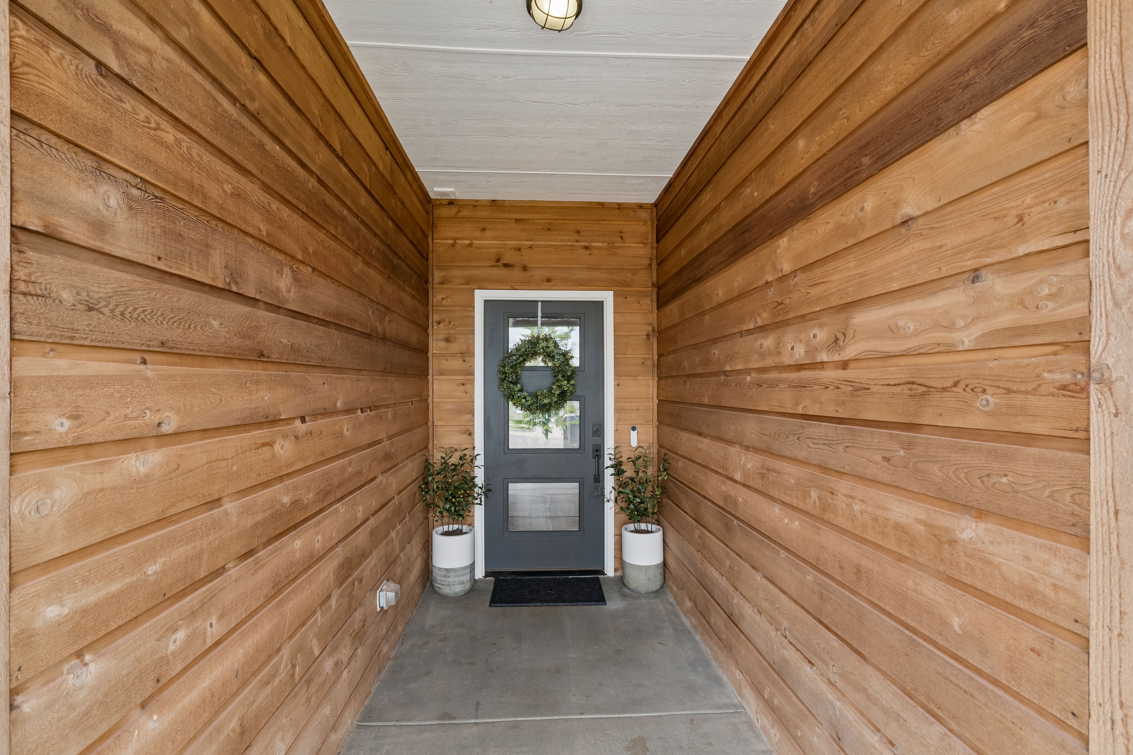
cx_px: 566
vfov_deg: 71.1
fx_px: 529
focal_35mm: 17
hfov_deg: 94.0
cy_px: 378
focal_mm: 11.2
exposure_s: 1/160
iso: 250
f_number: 5.6
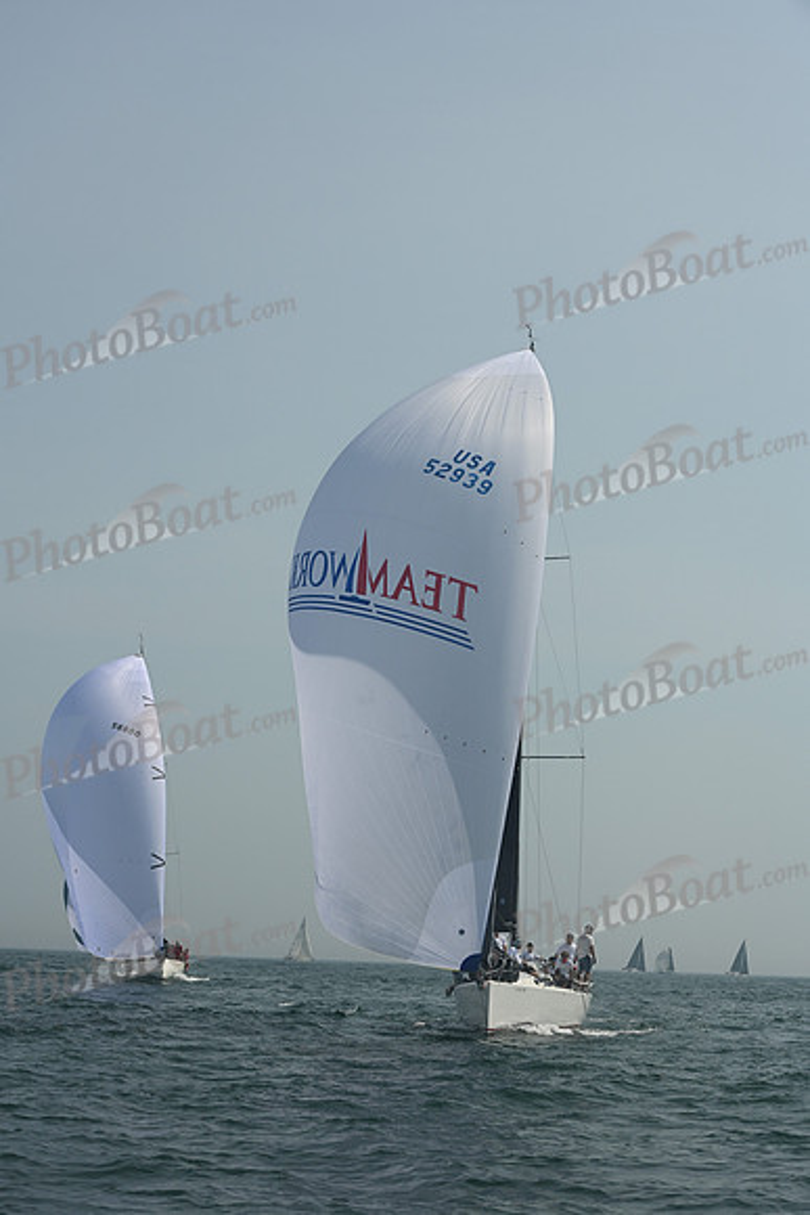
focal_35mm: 70
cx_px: 405
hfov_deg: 19.5
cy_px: 608
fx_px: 2361
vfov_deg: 28.8
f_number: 11
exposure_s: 1/1250
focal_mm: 70
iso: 320
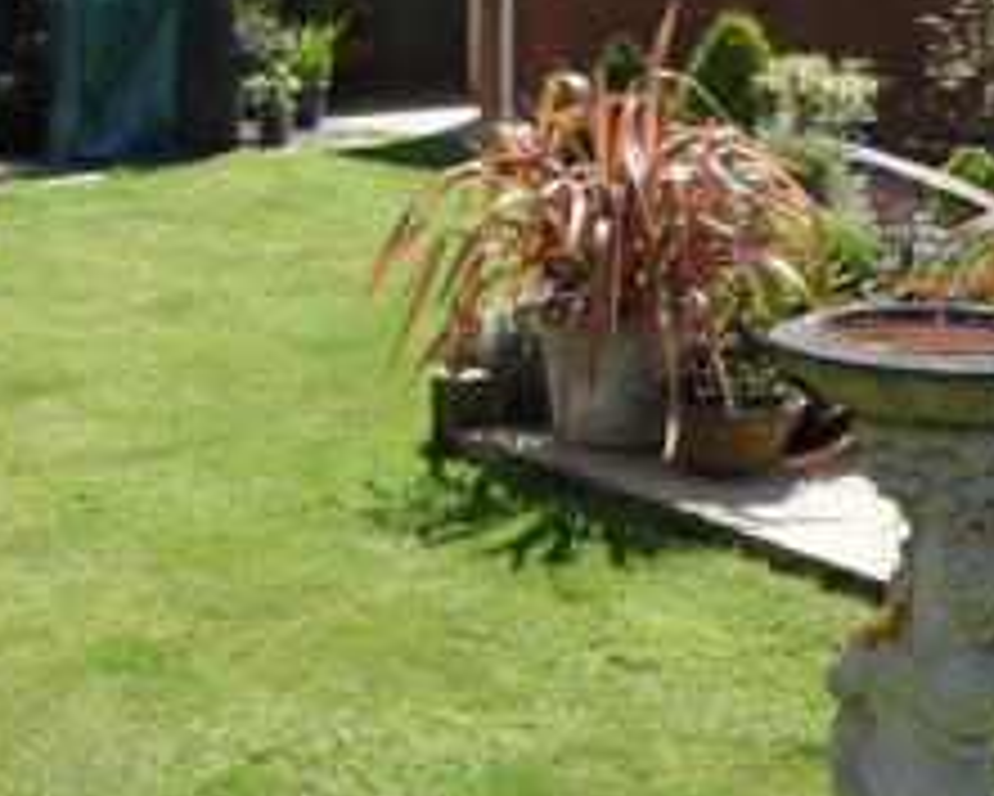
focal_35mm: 78
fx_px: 2296
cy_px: 380
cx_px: 191
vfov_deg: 19.7
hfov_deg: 24.0
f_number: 5.6
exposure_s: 1/320
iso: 125
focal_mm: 10.4
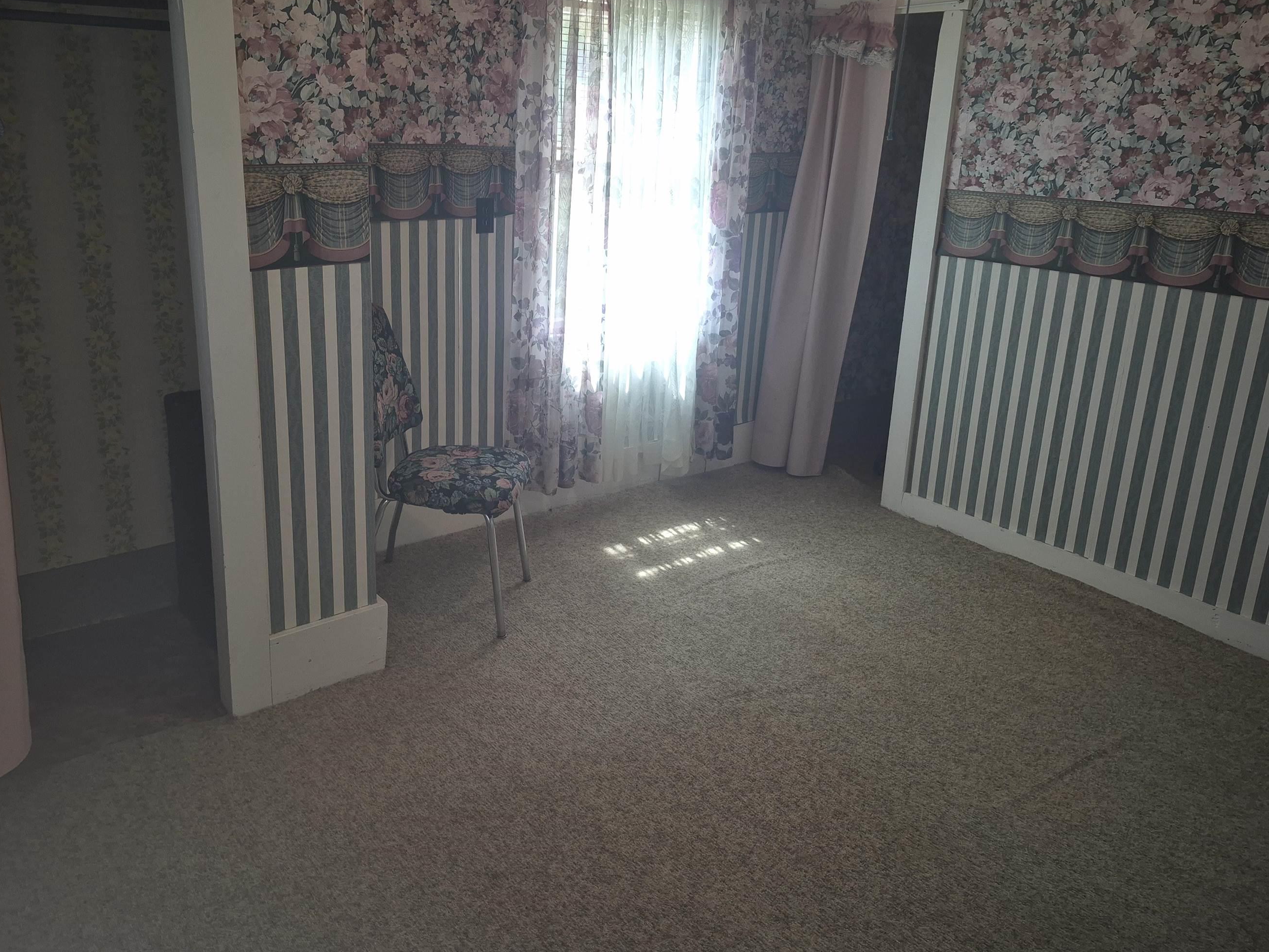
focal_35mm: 27
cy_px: 404
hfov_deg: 64.9
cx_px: 532
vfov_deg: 51.2
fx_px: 990
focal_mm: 5.4
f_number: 1.8
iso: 80
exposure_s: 1/60
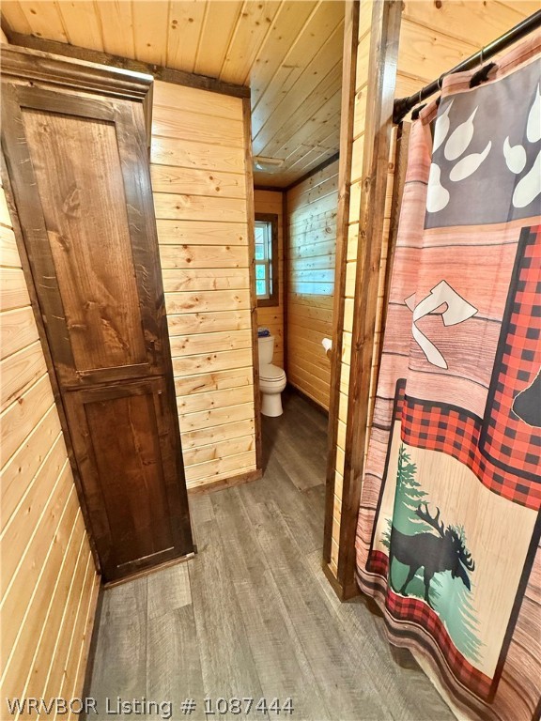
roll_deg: +1.1
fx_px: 292
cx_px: 270
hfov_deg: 85.7
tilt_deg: -16.3
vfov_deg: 102.1
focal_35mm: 14
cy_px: 360
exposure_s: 1/60
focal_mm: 2.22
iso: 500
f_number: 2.2
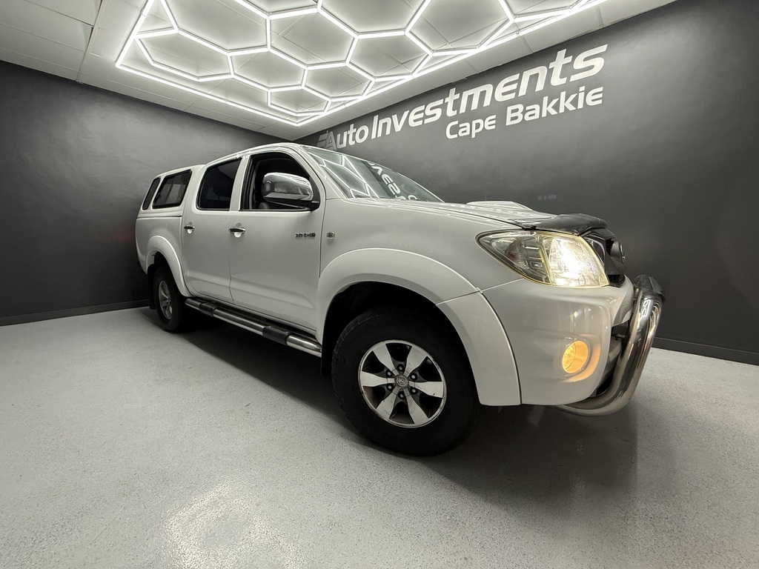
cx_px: 380
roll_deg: +0.5
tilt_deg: -8.2
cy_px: 284
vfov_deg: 85.7
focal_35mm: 14
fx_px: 307
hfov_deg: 102.1
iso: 200
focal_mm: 2.22
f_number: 2.2
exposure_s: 1/99
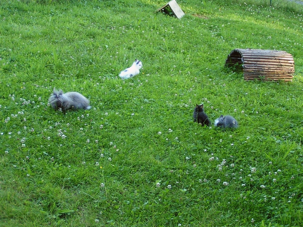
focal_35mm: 57
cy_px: 114
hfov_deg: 33.8
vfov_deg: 25.7
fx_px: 499
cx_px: 152
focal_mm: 8.7
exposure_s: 1/60
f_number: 3.2
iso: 80
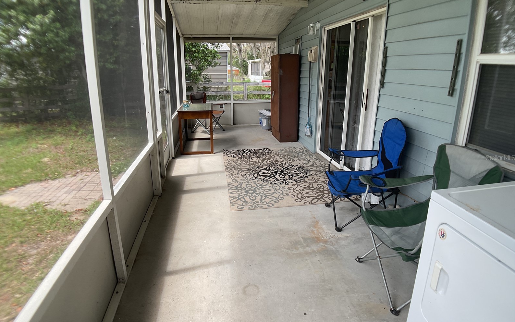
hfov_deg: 61.2
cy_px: 157
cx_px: 257
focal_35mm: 31
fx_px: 435
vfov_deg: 40.6
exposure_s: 1/120
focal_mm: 3
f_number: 1.8
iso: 20
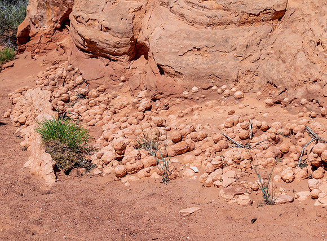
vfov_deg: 19.9
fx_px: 687
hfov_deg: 26.3
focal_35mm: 73
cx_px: 260
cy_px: 108
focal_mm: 36
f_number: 9
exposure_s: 1/500
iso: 64
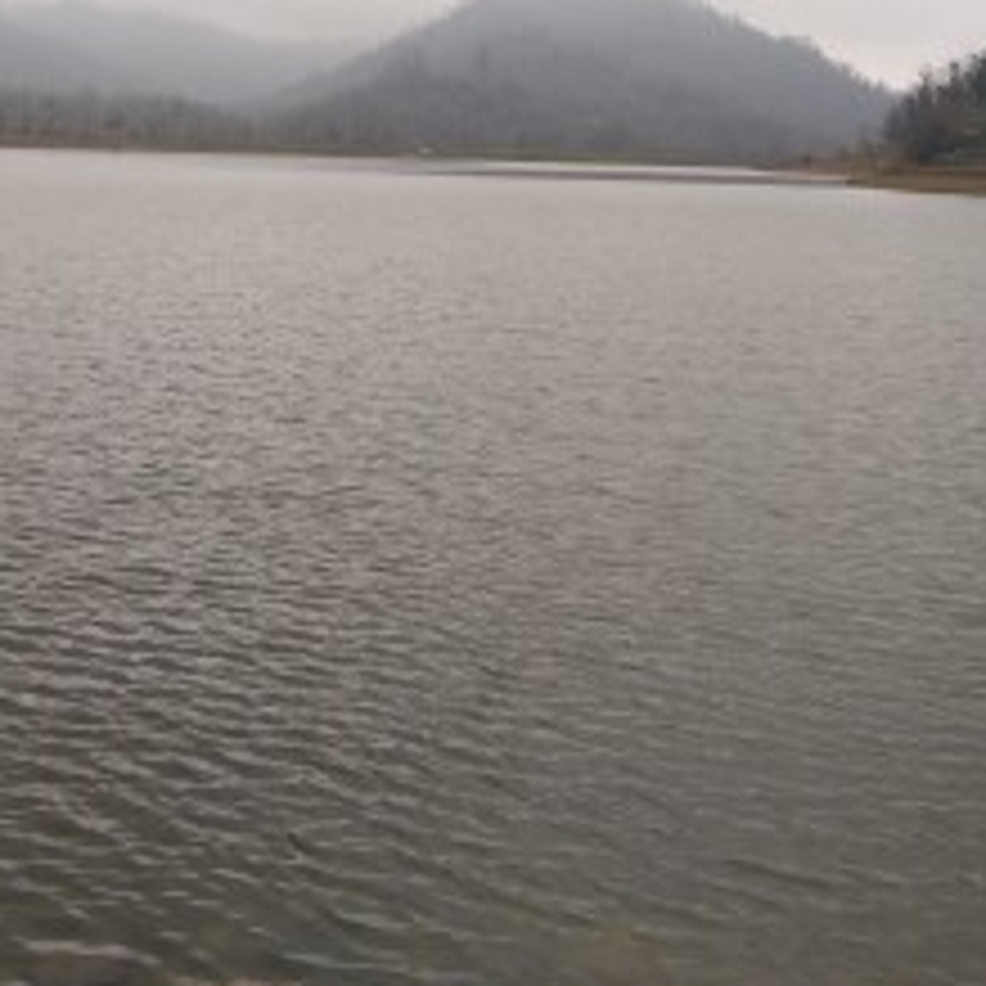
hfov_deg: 35.4
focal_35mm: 47
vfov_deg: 35.5
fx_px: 1515
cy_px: 286
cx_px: 268
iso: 100
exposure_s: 1/349
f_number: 1.8
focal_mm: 3.59
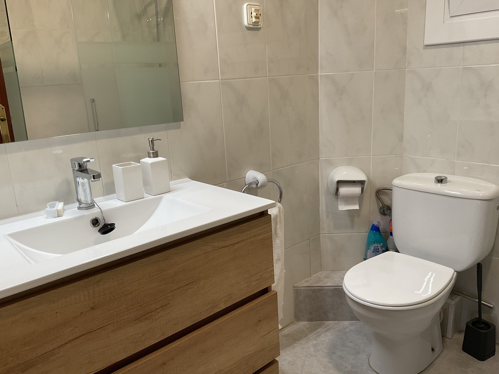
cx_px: 250
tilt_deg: -13.6
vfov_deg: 48.2
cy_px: 187
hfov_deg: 61.7
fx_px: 418
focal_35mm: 29
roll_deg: +4.5
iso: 40
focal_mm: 3
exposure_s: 1/50
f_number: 1.8
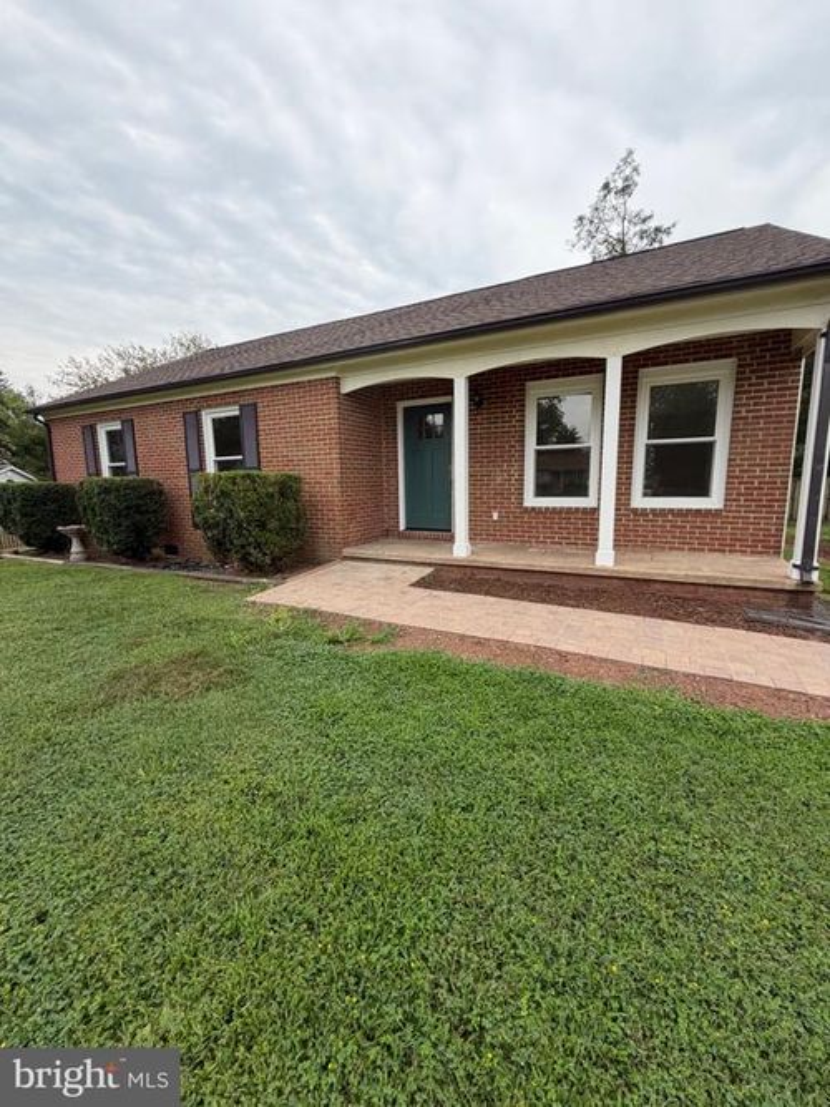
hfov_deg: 85.7
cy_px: 554
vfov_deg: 102.1
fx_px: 448
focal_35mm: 14
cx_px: 415
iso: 50
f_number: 2.2
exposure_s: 1/335
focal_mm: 2.22
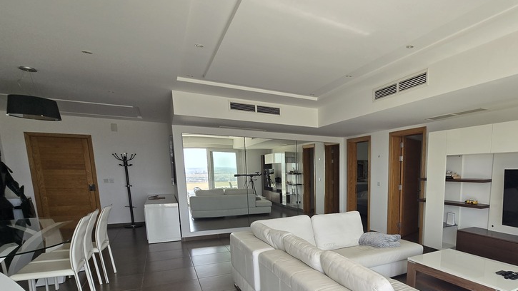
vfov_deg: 52.8
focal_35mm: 20
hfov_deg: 83.0
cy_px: 227
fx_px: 275
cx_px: 354
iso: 50
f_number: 2.2
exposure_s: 1/585
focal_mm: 2.2
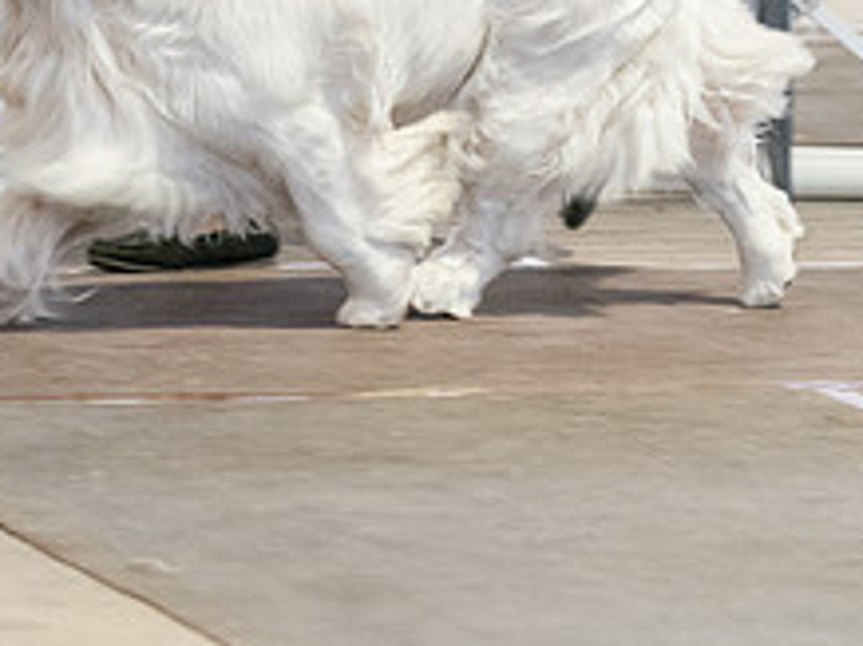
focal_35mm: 498
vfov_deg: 3.0
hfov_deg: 4.0
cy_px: -194
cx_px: 42
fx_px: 12402
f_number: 3.5
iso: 6400
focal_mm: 167
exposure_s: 1/250
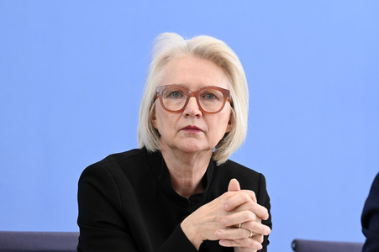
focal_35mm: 125
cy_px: 126
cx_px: 190
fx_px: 1315
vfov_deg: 11.0
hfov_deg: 16.4
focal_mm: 125
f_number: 6.3
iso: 2500
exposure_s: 1/500
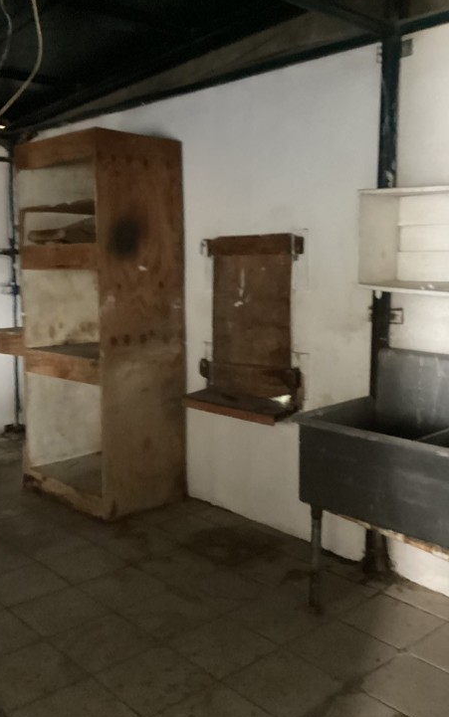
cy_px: 339
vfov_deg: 55.3
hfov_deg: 36.3
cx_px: 210
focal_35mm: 35
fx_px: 685
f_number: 2.4
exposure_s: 1/15
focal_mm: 3.3
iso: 800
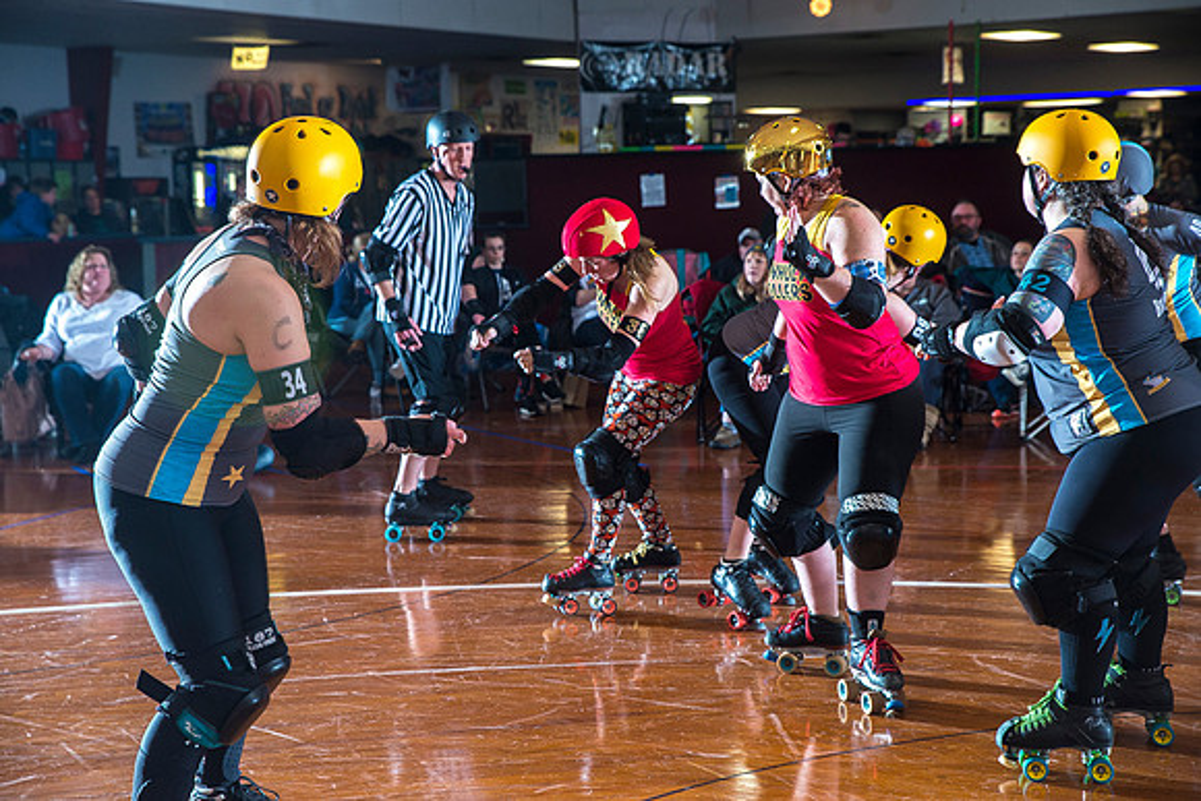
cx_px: 600
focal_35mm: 62
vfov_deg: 21.9
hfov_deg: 32.4
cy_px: 400
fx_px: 2069
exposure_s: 1/160
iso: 800
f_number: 5.6
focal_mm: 62
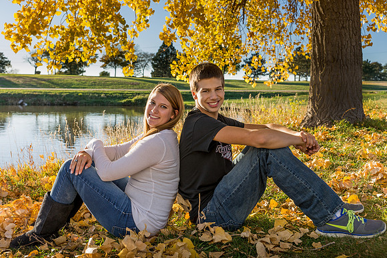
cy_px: 129
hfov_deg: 48.4
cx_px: 194
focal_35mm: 40
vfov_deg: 33.4
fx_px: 430
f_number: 5.6
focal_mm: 40
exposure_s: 1/160
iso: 100
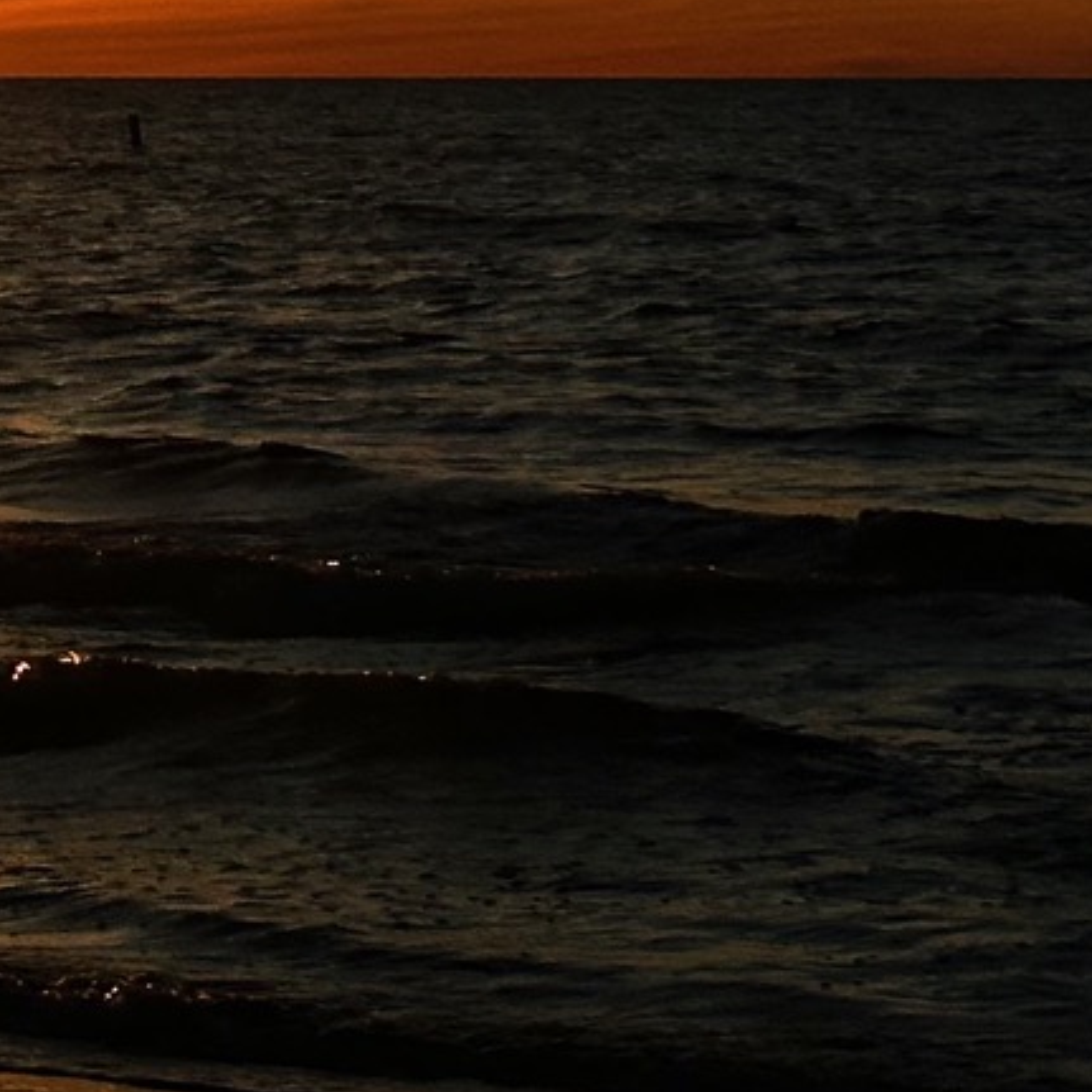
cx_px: -578
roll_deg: +0.1
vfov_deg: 9.2
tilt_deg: +2.2
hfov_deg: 9.0
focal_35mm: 189
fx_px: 6745
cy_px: -160
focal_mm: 6.86
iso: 50
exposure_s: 1/23256
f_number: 1.78
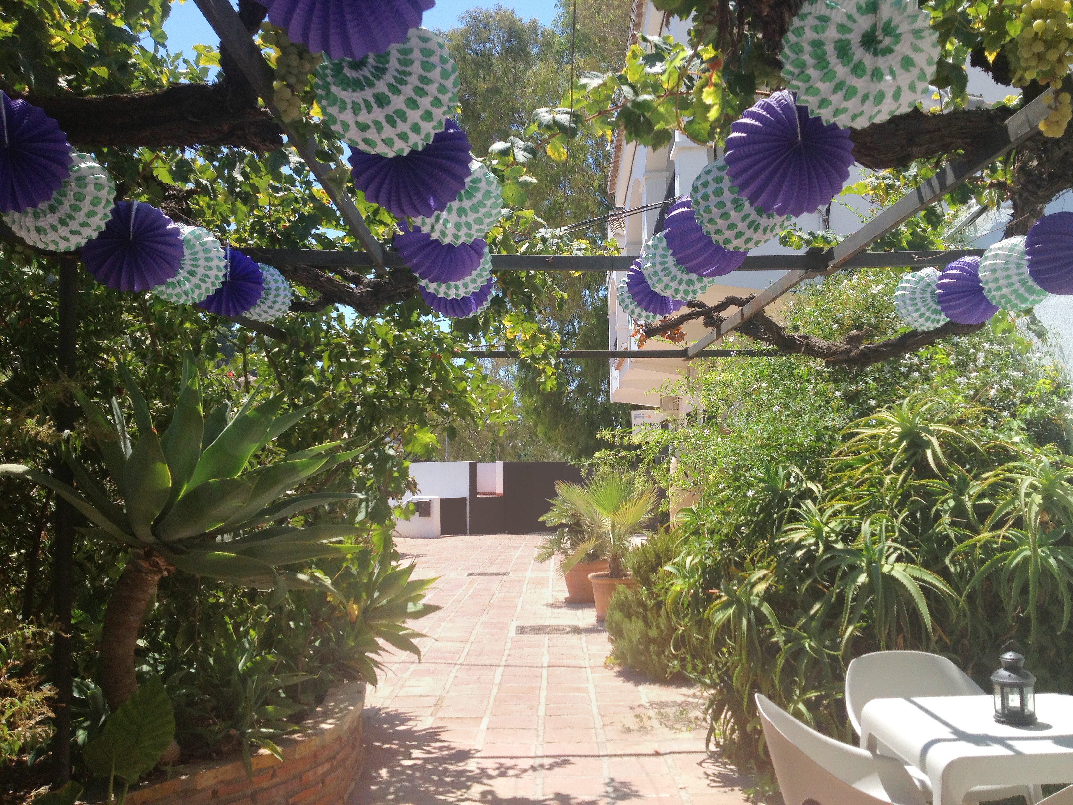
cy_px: 402
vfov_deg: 40.7
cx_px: 536
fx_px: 1085
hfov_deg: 52.6
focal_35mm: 35
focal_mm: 4.28
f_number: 2.4
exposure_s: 1/497
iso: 80
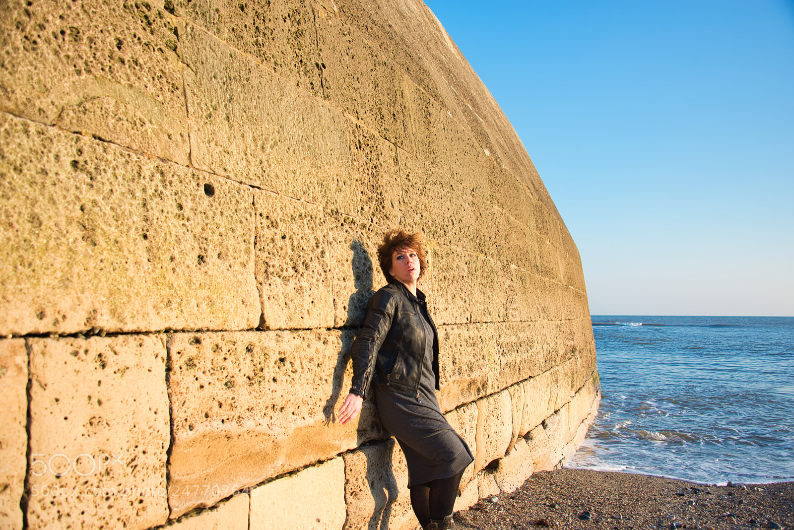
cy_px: 265
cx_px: 397
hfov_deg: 58.7
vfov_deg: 41.1
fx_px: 706
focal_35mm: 32
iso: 160
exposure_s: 1/320
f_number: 5
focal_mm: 32
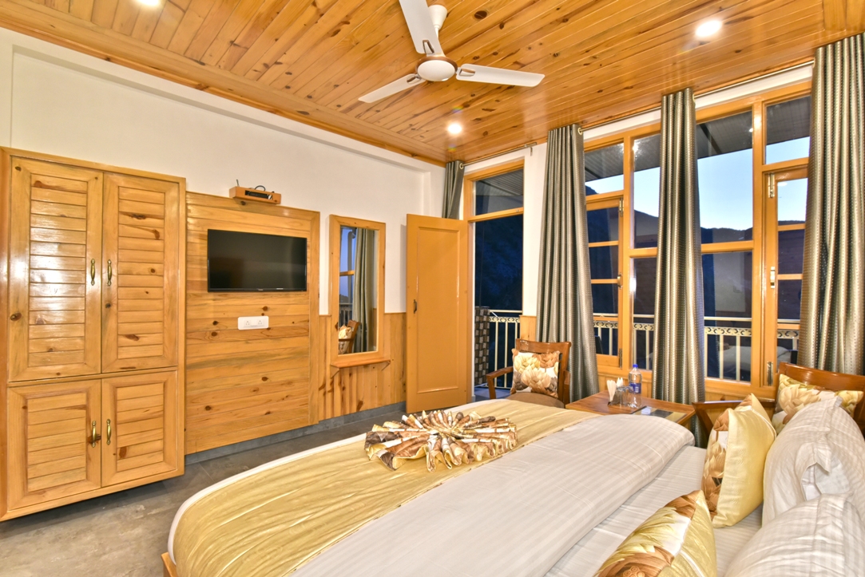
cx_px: 432
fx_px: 385
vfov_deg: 73.8
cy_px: 288
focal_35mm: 16
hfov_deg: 96.7
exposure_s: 1/25
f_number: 9
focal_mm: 16
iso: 1600
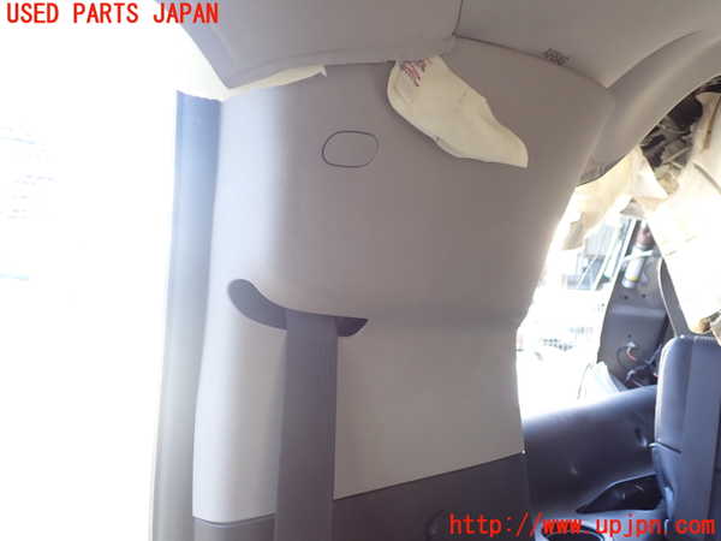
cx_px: 360
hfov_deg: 60.0
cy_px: 270
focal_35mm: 30
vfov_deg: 46.8
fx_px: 625
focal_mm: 5.4
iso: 160
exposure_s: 1/60
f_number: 2.3
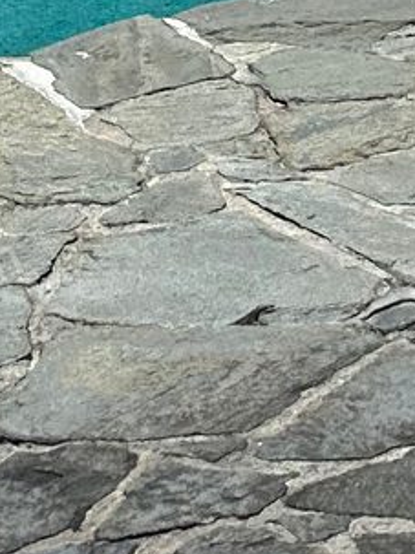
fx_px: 2703
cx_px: 775
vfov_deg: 9.0
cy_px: -1215
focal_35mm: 169
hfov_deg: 8.4
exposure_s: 1/5848
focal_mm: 6.86
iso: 80
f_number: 1.78
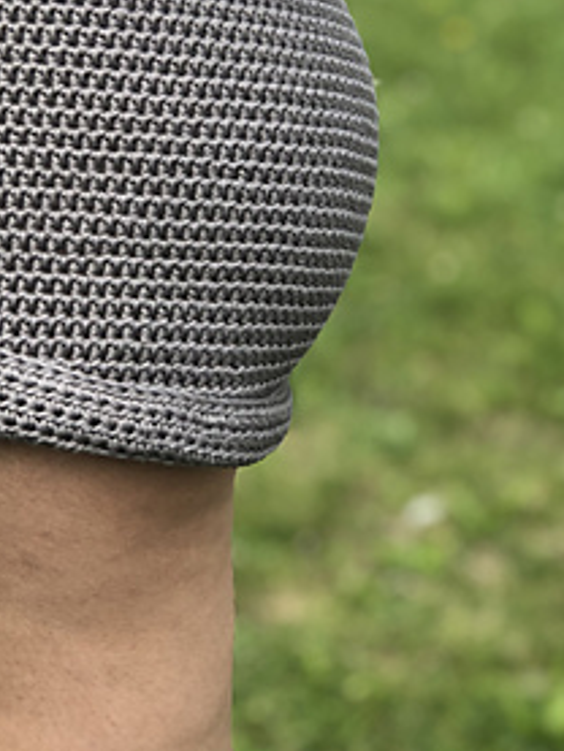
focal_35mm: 103
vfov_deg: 18.8
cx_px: 102
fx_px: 2236
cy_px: 125
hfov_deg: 14.3
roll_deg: -0.8
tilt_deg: -12.9
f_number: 2.8
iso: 32
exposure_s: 1/120
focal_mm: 6.6
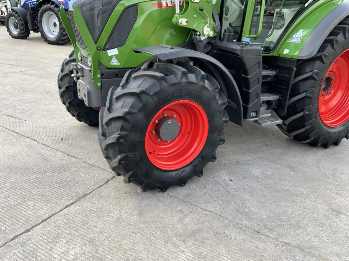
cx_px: 174
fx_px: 292
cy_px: 130
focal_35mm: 29
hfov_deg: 61.7
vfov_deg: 48.2
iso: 16
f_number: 1.8
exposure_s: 1/378
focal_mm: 3
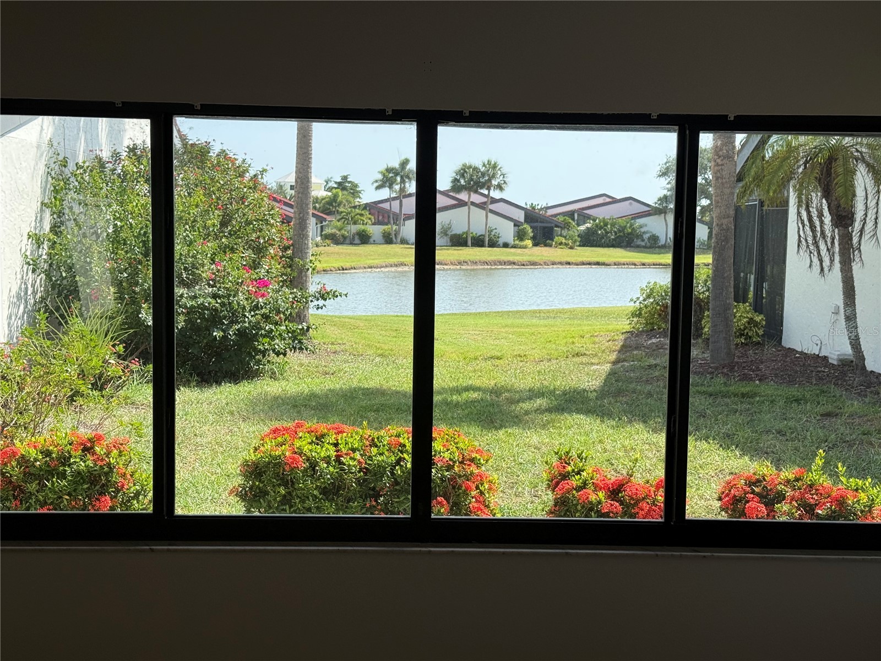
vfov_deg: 30.3
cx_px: 440
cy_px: 330
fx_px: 1222
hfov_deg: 39.7
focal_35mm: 48
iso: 64
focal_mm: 6.76
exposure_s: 1/1931
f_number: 1.78
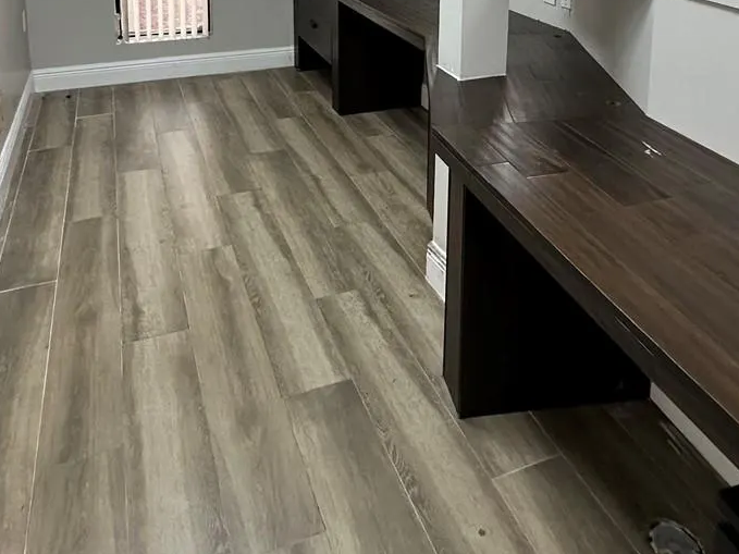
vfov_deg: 37.4
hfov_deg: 55.3
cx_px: 396
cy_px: -25
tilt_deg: -6.5
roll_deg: -1.3
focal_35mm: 33
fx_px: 704
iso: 250
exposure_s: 1/120
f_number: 2.2
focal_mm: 2.22
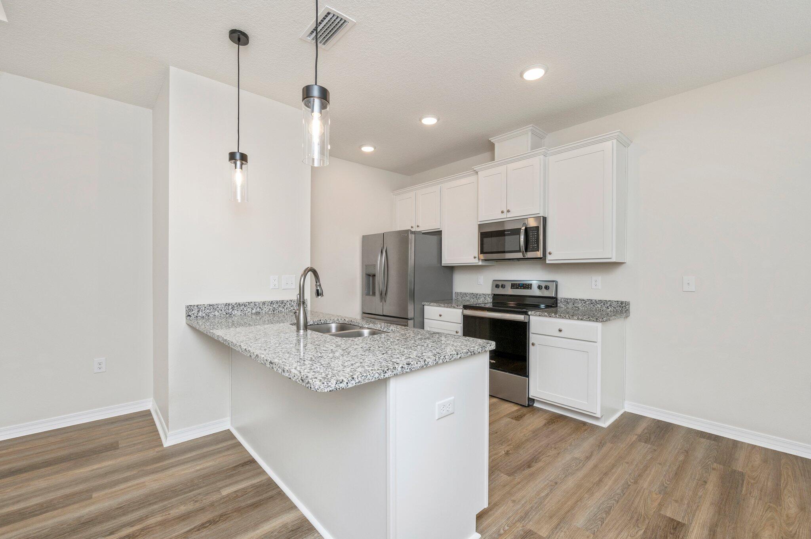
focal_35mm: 15
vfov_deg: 77.2
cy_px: 270
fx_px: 338
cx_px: 406
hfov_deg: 100.4
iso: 500
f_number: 8
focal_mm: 15
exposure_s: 1/60
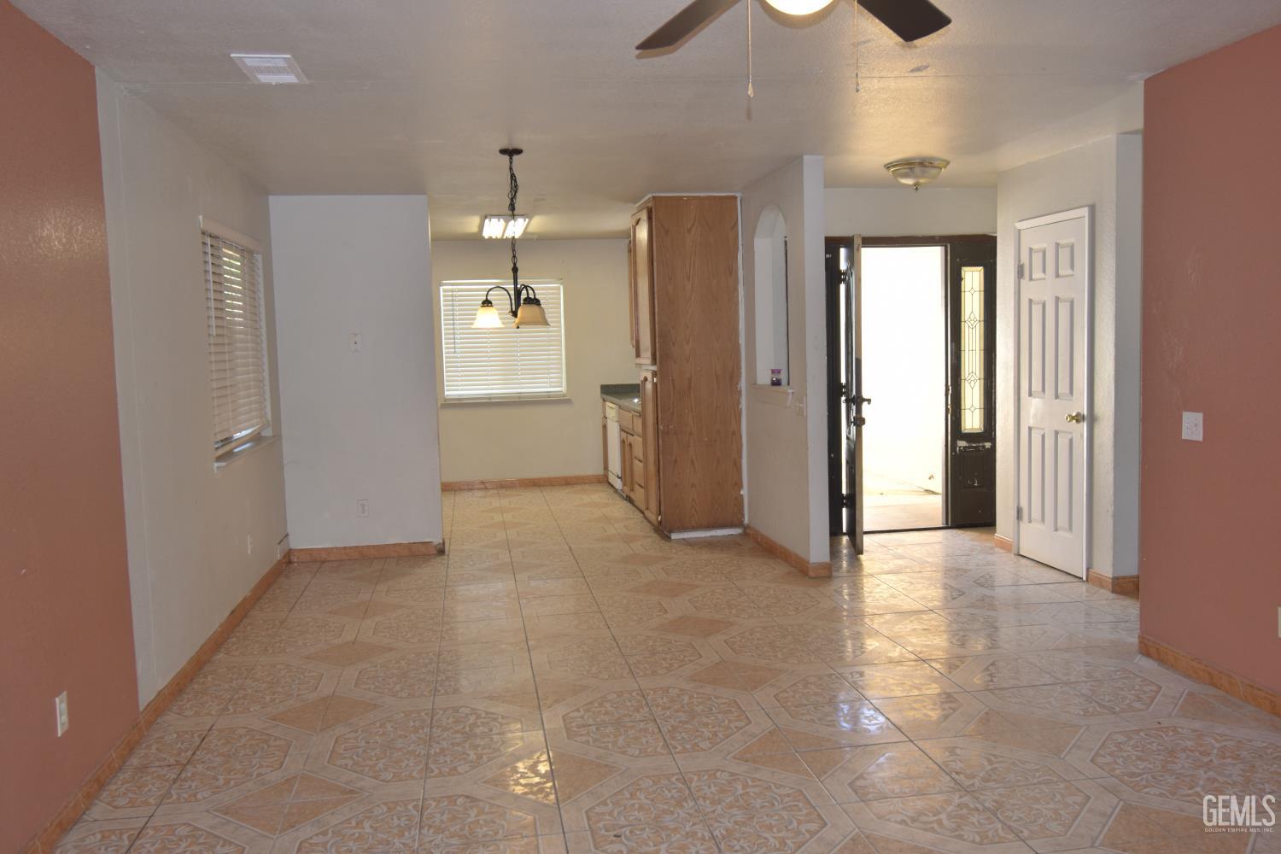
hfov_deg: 61.9
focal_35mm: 30
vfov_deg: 43.6
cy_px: 427
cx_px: 640
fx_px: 1067
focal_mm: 20
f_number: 5.6
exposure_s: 1/30
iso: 250
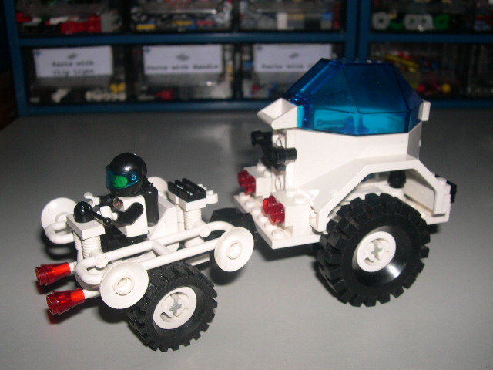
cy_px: 185
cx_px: 246
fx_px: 541
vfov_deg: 37.7
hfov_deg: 49.0
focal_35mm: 38
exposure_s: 1/60
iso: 100
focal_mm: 8
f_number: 7.6
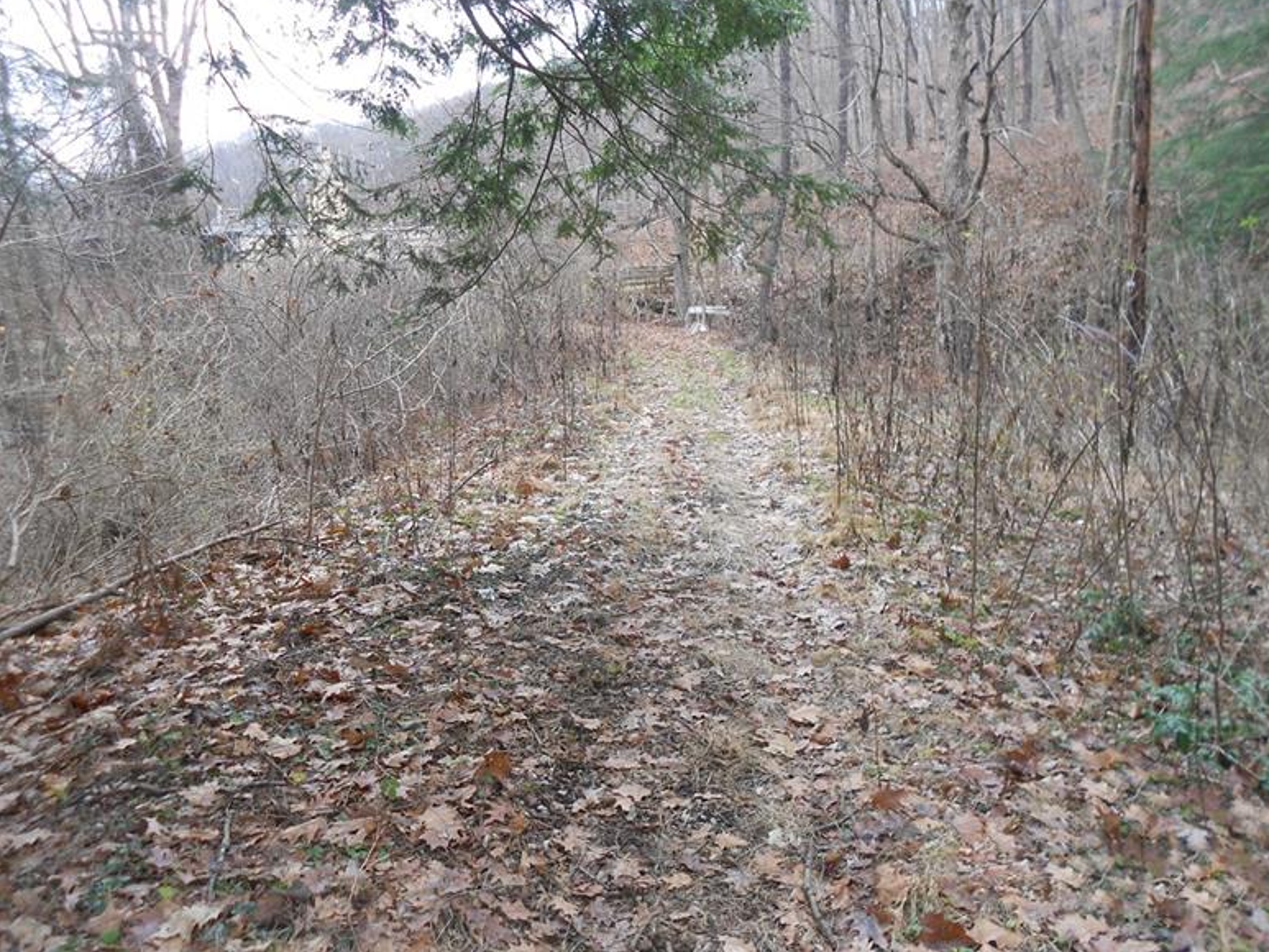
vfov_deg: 46.8
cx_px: 629
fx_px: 1100
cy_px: 474
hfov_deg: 60.0
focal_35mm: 30
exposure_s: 1/30
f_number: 3.4
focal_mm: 5.1
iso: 100
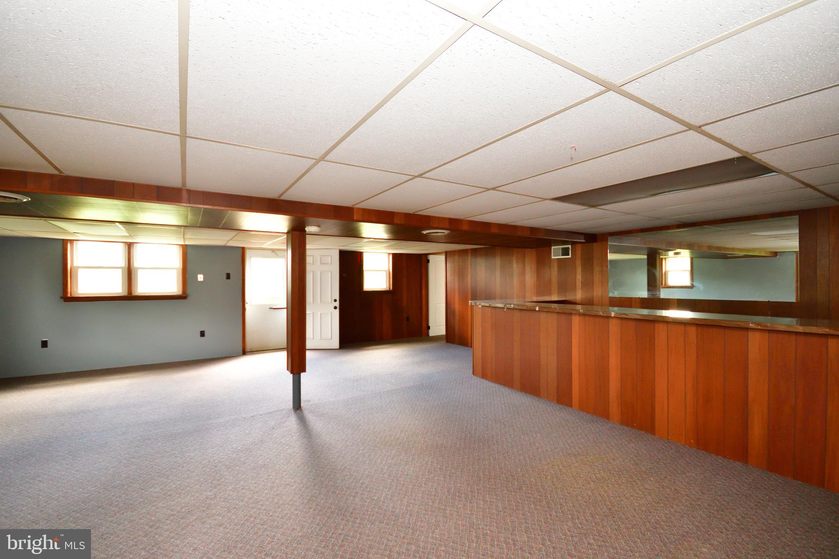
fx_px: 350
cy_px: 280
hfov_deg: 100.4
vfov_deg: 77.3
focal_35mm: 15
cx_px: 420
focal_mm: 10
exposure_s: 1/60
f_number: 5
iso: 2000
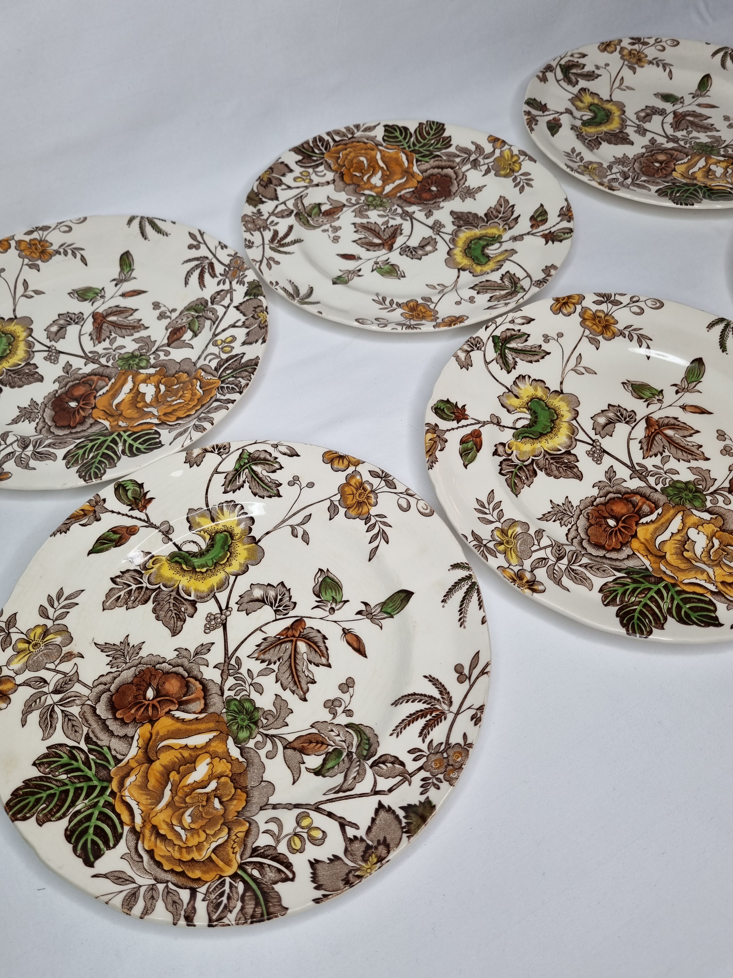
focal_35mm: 26
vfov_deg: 67.3
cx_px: 366
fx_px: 734
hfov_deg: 53.1
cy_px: 489
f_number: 1.8
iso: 50
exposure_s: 1/237
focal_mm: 5.4
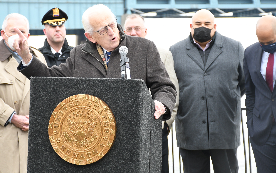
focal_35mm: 134
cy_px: 73
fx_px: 1008
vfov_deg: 9.8
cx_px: 119
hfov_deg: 15.6
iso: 800
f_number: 5
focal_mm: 75
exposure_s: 1/400
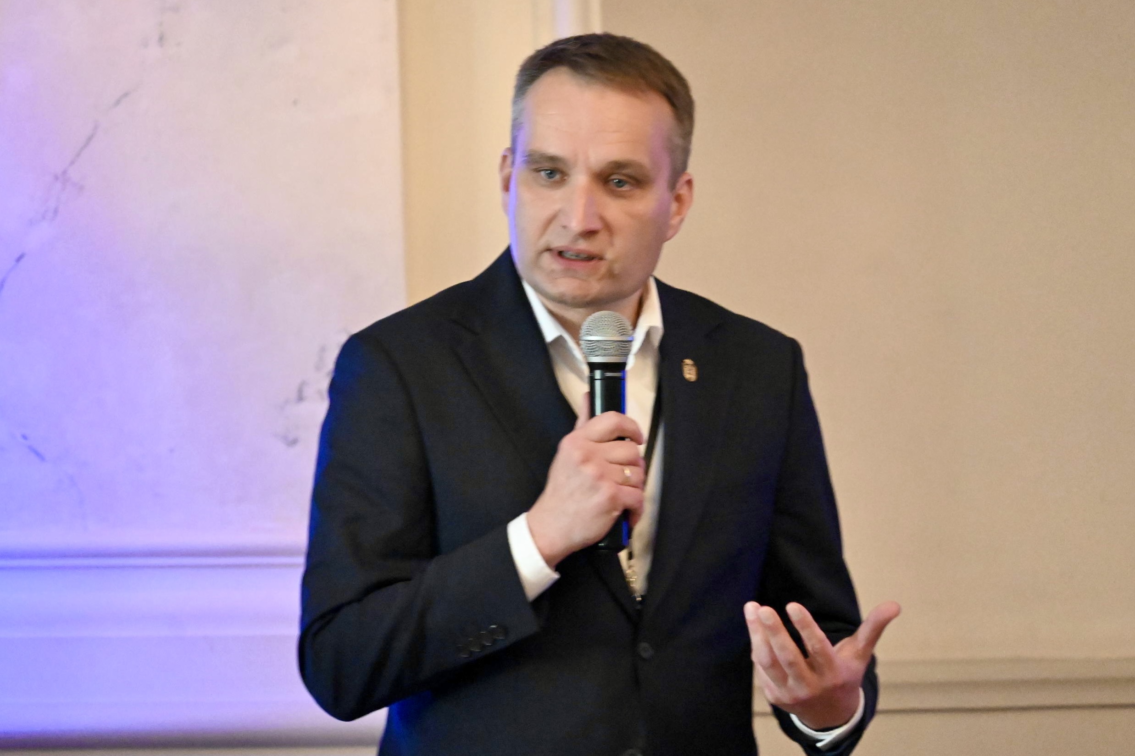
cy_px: 378
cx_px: 568
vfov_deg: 4.6
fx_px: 9457
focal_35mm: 300
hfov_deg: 6.9
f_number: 6
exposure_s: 1/125
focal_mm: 200
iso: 11400
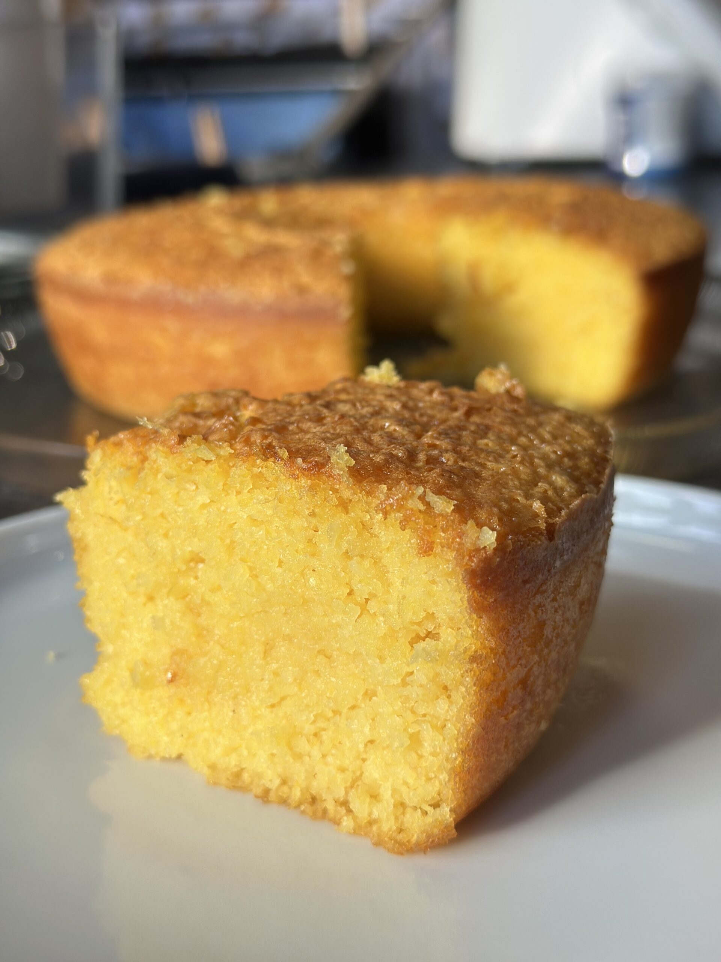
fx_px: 1333
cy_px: 481
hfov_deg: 30.3
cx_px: 360
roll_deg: +2.0
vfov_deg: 39.7
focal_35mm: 48
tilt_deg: -16.7
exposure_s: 1/642
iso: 80
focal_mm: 6.86
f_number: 1.78
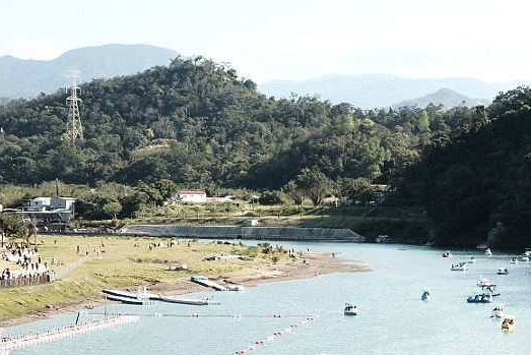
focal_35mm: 107
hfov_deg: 18.9
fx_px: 1579
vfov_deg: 12.7
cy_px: 299
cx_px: 427
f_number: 2
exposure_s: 1/2000
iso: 200
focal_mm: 23
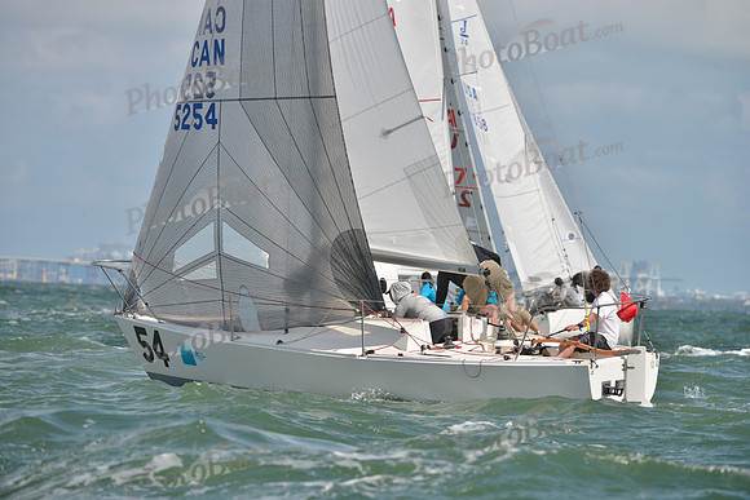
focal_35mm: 310
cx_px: 375
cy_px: 250
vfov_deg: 4.4
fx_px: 6460
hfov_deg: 6.6
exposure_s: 1/1000
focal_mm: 310
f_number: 7.1
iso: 200
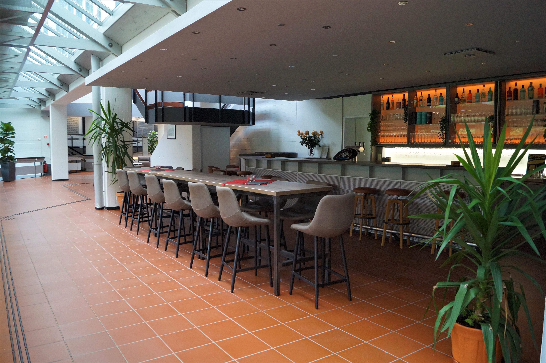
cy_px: 182
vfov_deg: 47.9
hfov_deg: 67.4
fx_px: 409
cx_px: 273
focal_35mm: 27
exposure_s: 1/160
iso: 1250
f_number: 4
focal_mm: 18
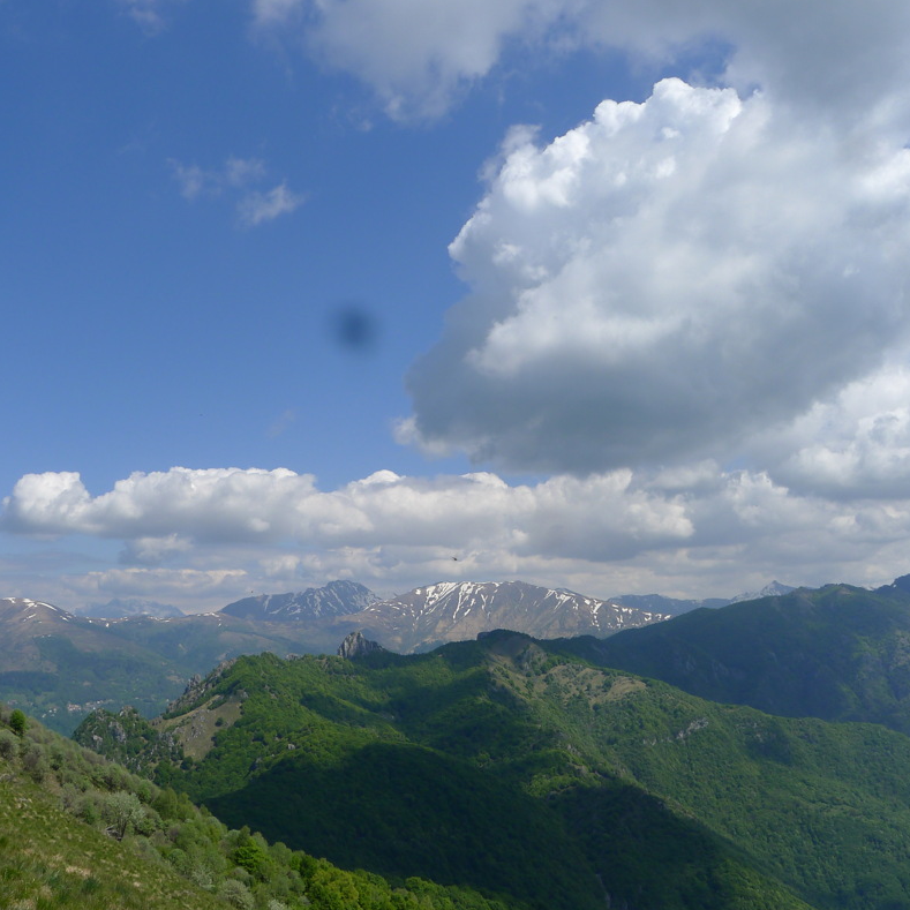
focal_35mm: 31
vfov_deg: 52.5
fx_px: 922
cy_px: 450
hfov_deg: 52.4
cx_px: 392
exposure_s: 1/800
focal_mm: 5.1
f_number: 4.5
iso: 80
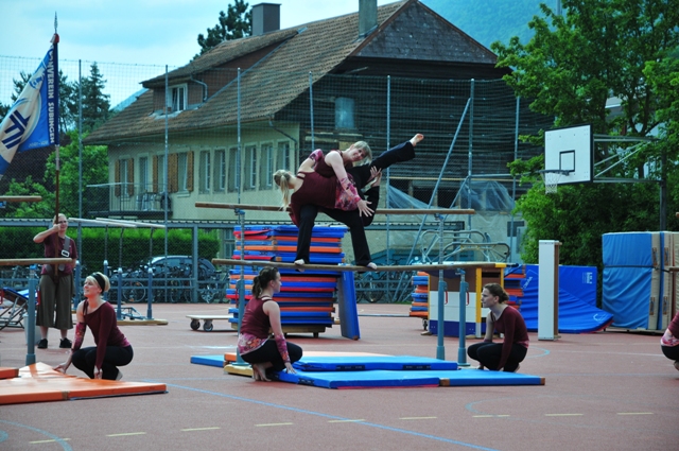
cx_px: 340
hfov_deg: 19.5
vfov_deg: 13.0
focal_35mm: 105
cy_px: 226
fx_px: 1978
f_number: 4.5
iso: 400
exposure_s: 1/2000
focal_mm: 70
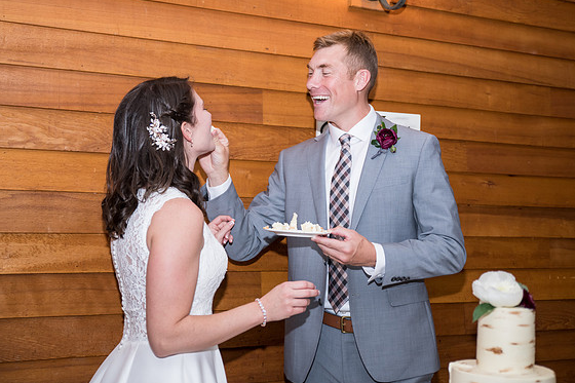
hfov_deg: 36.9
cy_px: 169
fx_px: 862
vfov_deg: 25.0
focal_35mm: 54
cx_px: 302
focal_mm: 48
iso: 500
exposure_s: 1/320
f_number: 3.5
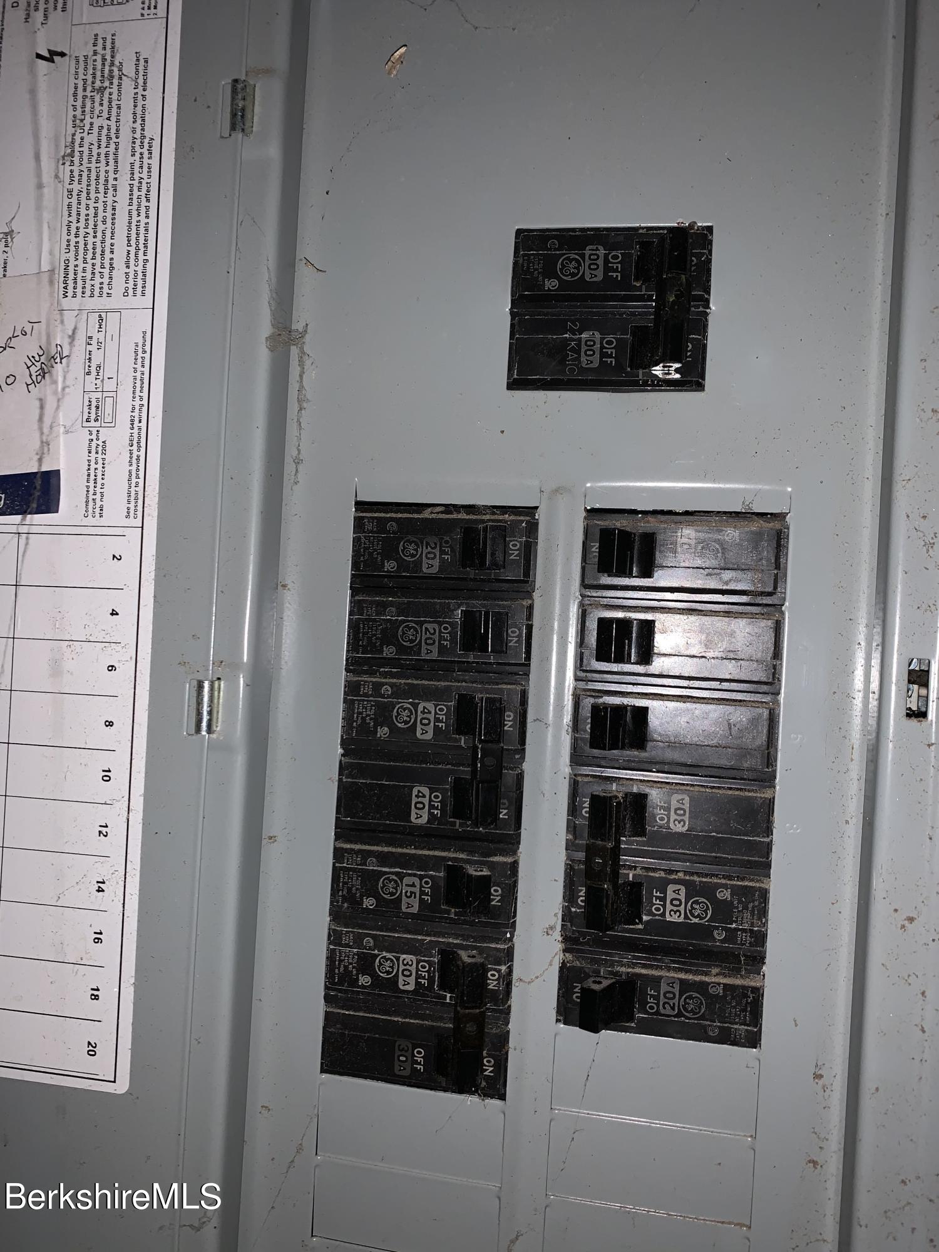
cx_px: 470
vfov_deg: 67.3
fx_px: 940
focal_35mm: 26
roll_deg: -3.0
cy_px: 626
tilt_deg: -4.1
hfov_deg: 53.1
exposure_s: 1/44
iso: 40
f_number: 1.8
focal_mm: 4.25
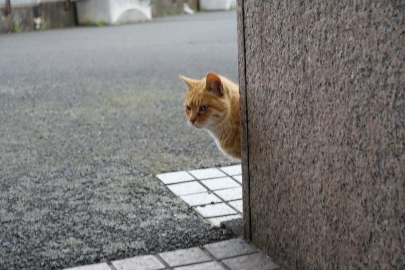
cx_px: 202
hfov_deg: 28.8
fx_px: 788
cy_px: 135
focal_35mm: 70
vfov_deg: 19.5
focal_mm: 25.7
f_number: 2.8
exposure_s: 1/50
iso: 800
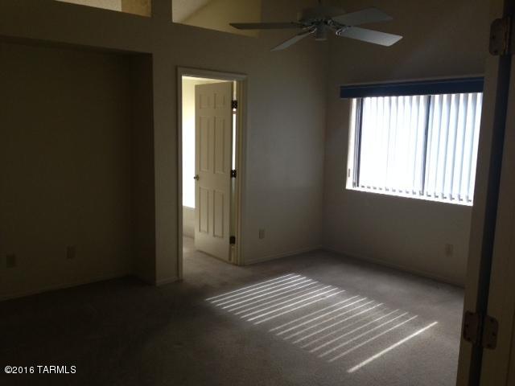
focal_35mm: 33
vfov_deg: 42.9
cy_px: 193
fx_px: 491
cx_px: 258
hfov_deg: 55.4
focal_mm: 4.12
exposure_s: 1/120
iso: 125
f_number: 2.4
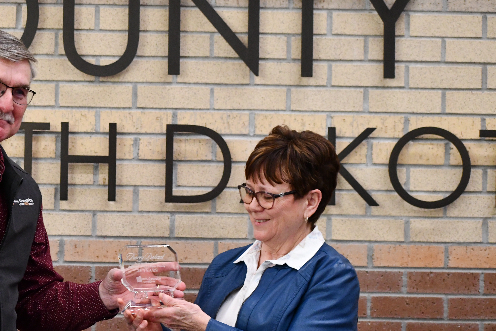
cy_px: 212
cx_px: 126
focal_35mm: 184
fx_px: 2535
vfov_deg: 7.5
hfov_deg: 11.2
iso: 3200
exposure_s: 1/200
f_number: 4.8
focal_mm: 82
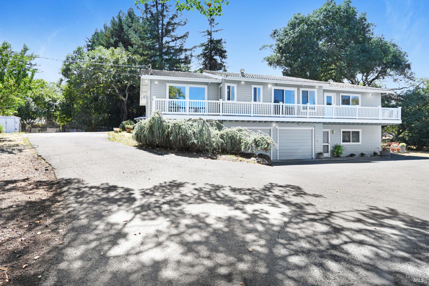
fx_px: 250
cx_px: 214
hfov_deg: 81.2
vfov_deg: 59.5
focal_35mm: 21
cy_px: 143
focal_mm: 14
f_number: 5.6
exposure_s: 1/125
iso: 100
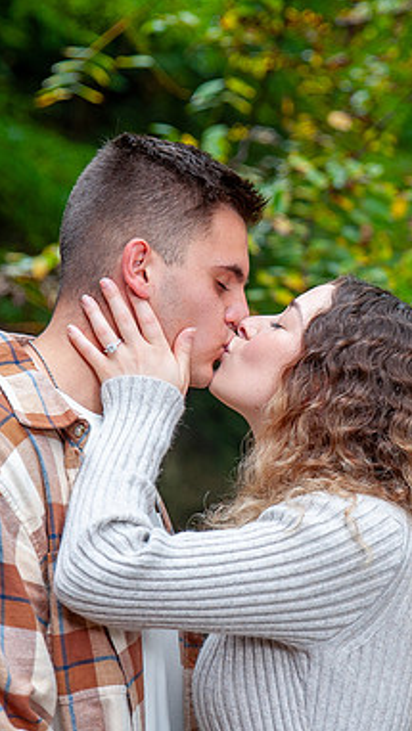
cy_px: 392
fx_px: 2252
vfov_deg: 18.5
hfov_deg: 10.4
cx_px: 254
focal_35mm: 116
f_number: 3.2
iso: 400
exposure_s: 1/160
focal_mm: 65
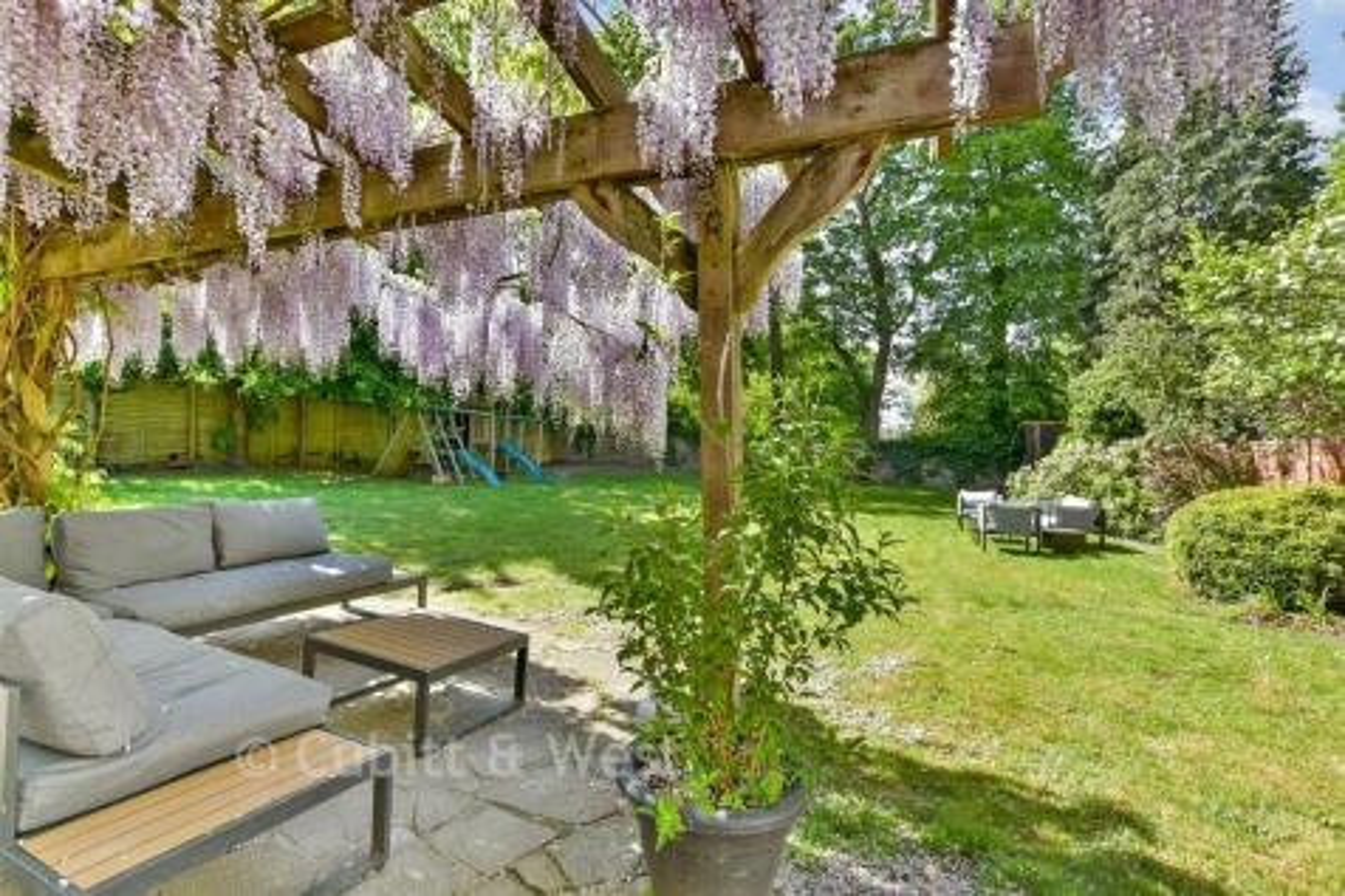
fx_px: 635
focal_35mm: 17
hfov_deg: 93.3
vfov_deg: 70.4
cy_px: 448
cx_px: 672
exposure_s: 1/125
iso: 160
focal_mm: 11.5
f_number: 8
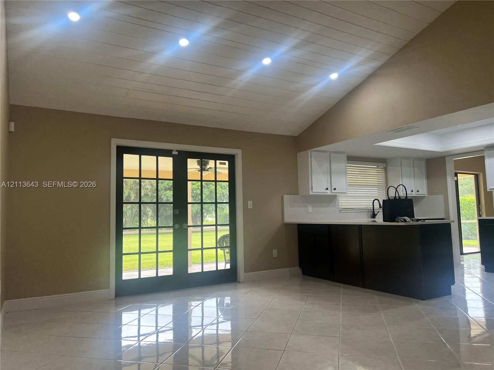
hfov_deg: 67.3
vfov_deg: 53.1
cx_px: 247
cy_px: 185
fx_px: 371
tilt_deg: +5.8
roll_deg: +1.3
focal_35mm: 26
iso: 64
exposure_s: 1/120
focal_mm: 5.7
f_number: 1.5
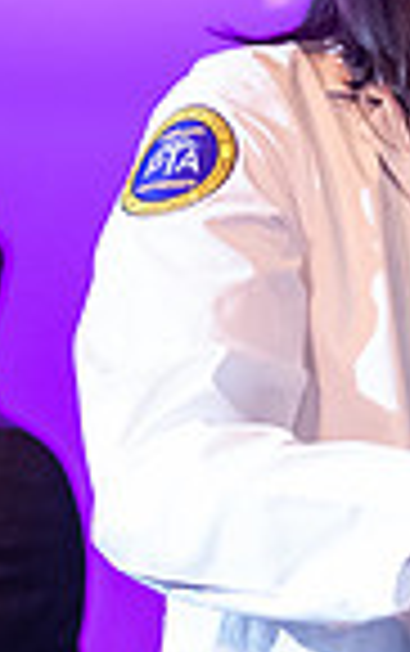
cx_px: 640
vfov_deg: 7.4
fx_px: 5080
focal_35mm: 285
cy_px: 196
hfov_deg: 4.6
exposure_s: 1/200
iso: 4000
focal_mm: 70
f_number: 3.2
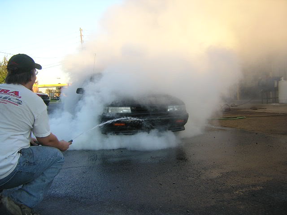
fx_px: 298
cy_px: 108
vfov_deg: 39.7
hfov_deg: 51.4
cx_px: 144
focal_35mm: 36
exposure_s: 1/168
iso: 100
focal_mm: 4.7
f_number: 2.6
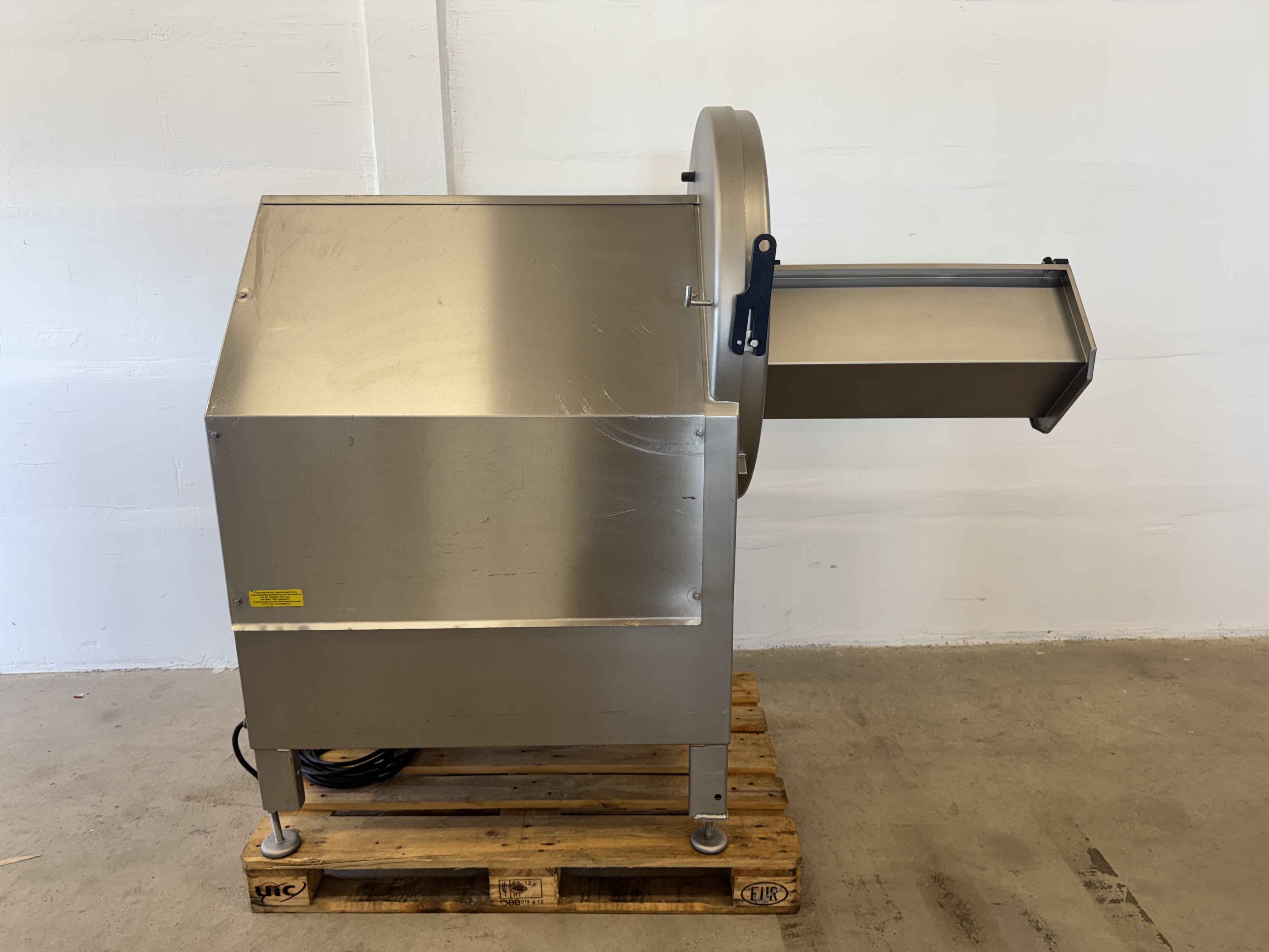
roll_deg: +0.2
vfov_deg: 56.8
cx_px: 634
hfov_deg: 71.6
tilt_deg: -16.1
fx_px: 880
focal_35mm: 24
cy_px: 476
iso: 80
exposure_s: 1/100
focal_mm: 6.76
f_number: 1.78
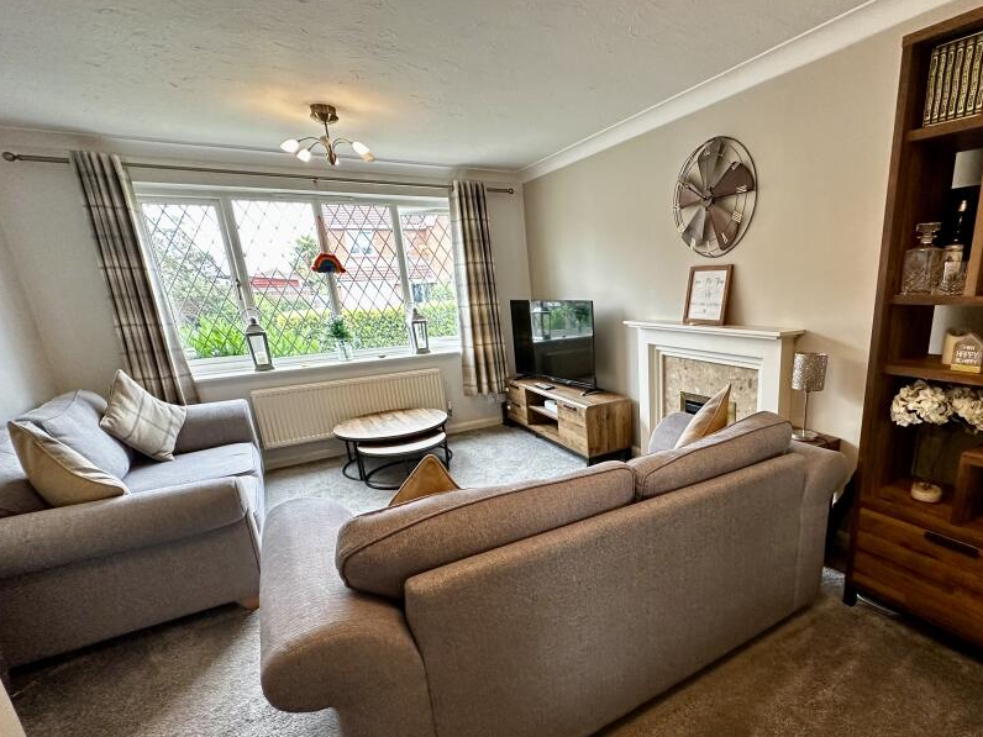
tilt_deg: -16.1
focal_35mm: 18
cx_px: 616
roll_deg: +2.9
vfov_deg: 71.1
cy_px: 428
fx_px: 511
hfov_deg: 86.0
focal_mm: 2.22
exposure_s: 1/100
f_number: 2.2
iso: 320
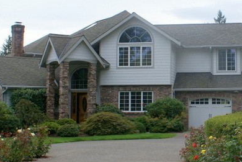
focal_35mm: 80
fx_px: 538
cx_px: 196
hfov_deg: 24.9
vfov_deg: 17.1
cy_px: 66
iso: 100
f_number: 9
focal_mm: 26
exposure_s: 1/200
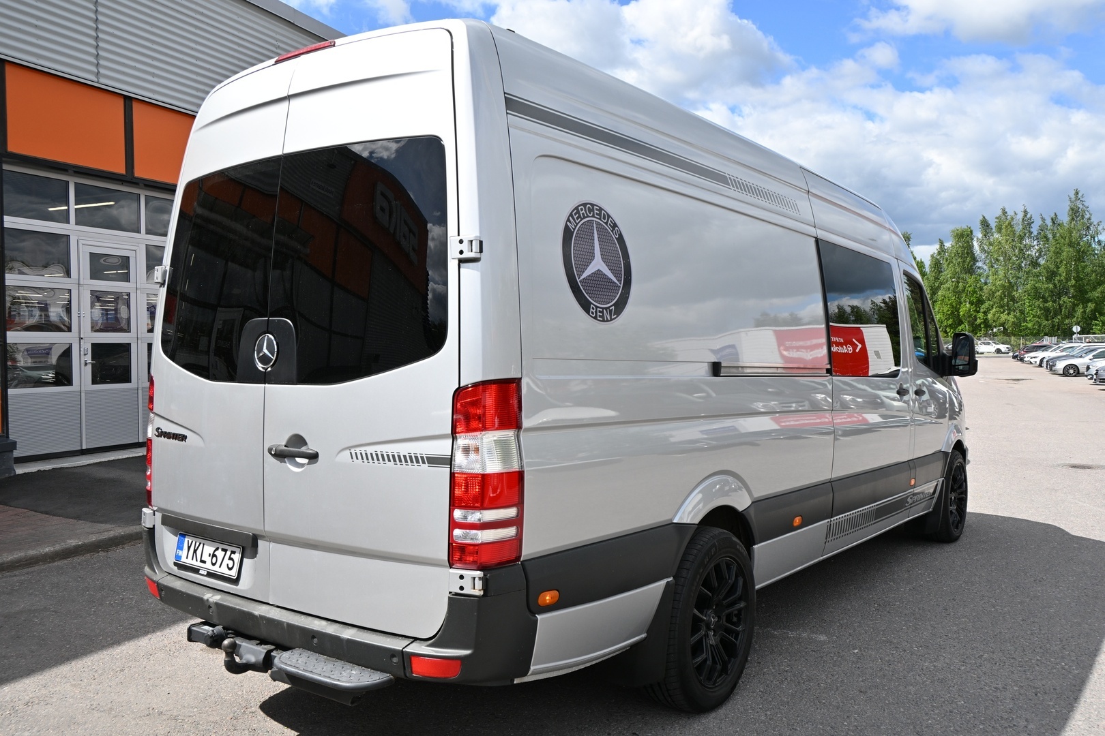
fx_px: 944
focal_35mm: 31
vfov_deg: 42.6
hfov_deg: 60.7
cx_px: 552
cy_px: 368
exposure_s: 1/320
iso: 100
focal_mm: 20.5
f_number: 7.1
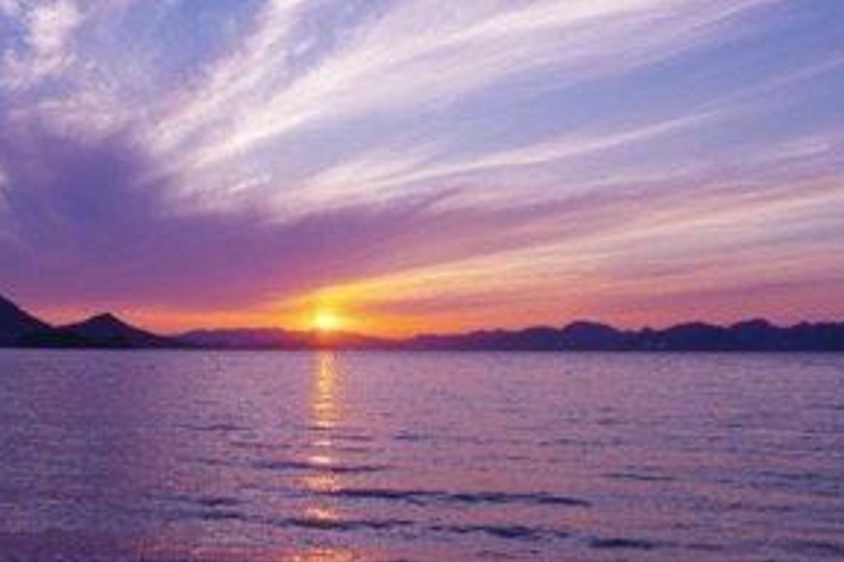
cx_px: 319
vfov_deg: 33.0
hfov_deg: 48.0
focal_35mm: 40
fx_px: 938
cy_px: 164
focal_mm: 16
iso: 200
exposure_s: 1/160
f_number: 8
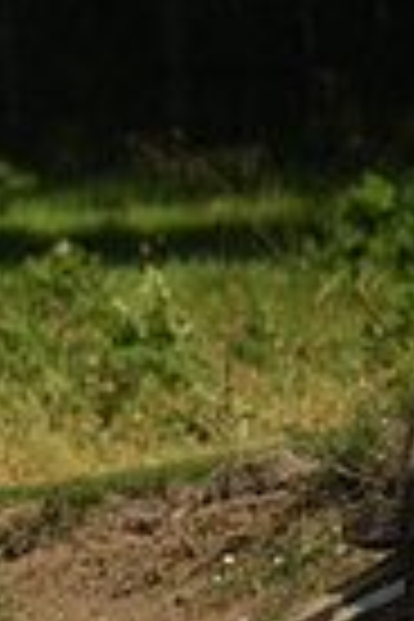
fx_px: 29047
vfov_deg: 1.2
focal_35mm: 1684
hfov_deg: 0.8
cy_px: 421
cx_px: -716
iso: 320
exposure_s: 1/2500
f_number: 4.5
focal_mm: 400
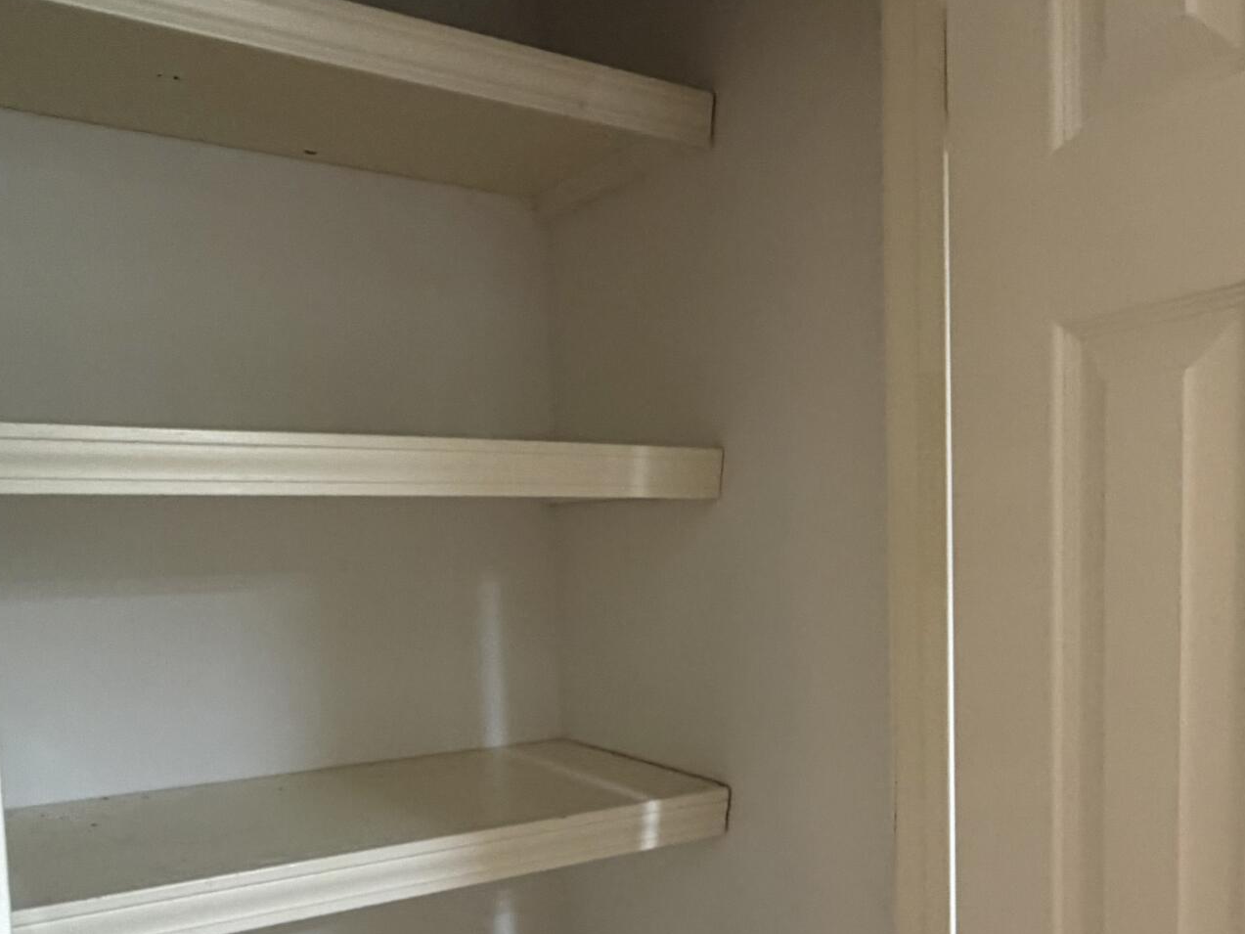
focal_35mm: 33
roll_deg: +1.3
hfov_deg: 54.4
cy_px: 638
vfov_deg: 42.3
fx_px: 1187
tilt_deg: -4.9
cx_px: 818
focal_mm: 2.22
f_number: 2.2
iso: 320
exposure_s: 1/60
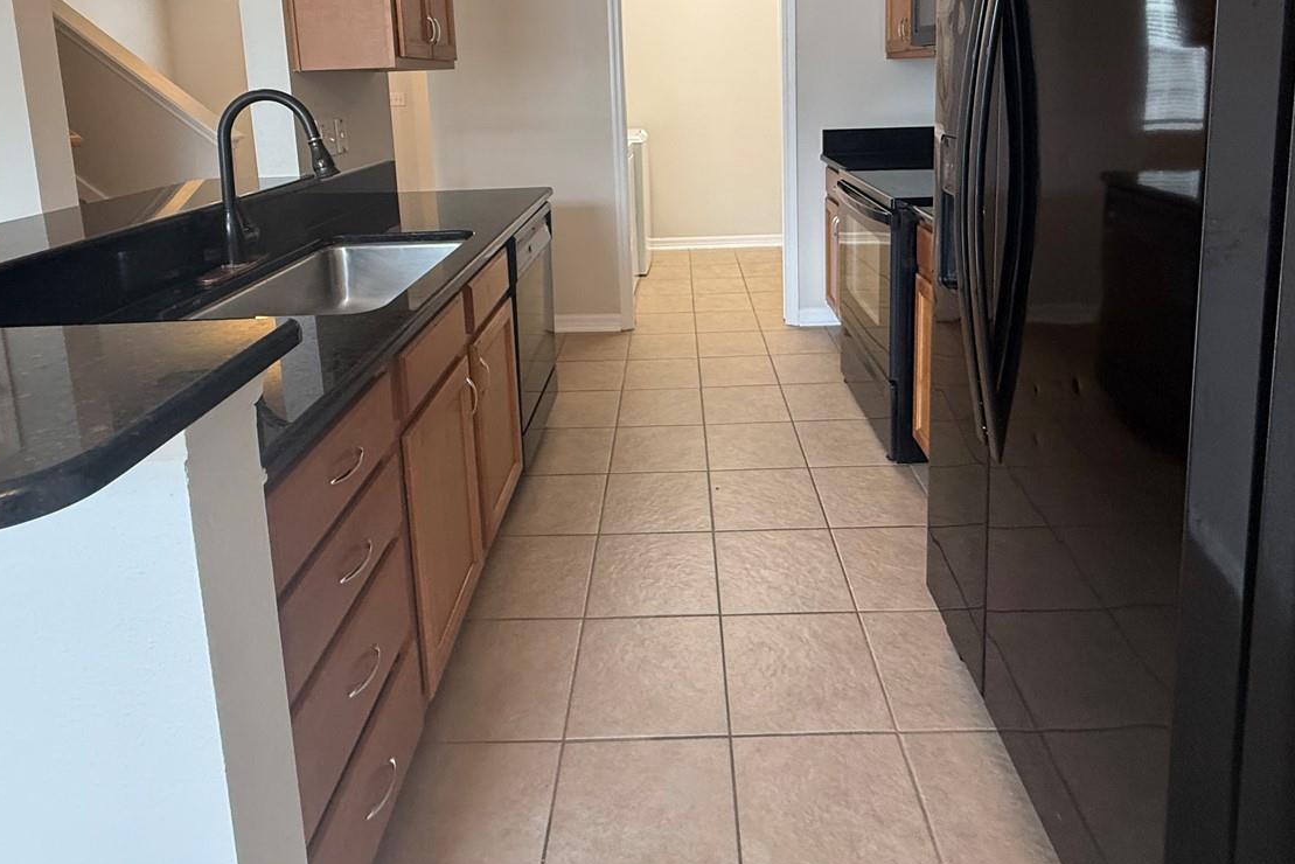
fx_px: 756
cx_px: 678
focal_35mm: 21
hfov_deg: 81.1
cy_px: 176
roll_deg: +1.3
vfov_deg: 55.4
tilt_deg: -7.4
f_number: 2.2
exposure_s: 1/120
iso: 250
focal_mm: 2.22
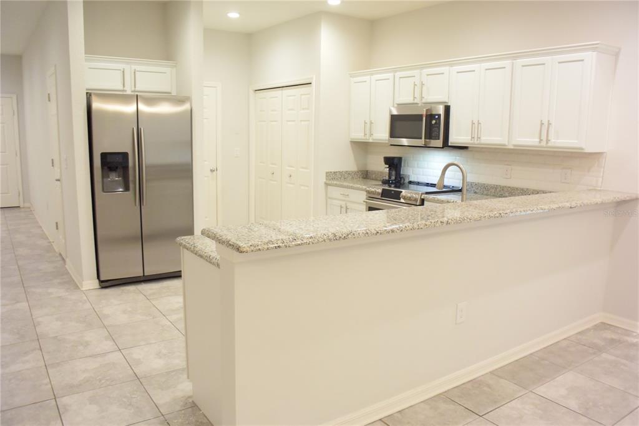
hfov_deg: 67.4
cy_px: 213
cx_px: 320
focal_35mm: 27
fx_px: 479
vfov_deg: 47.9
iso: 1600
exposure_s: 1/60
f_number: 3.5
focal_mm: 10
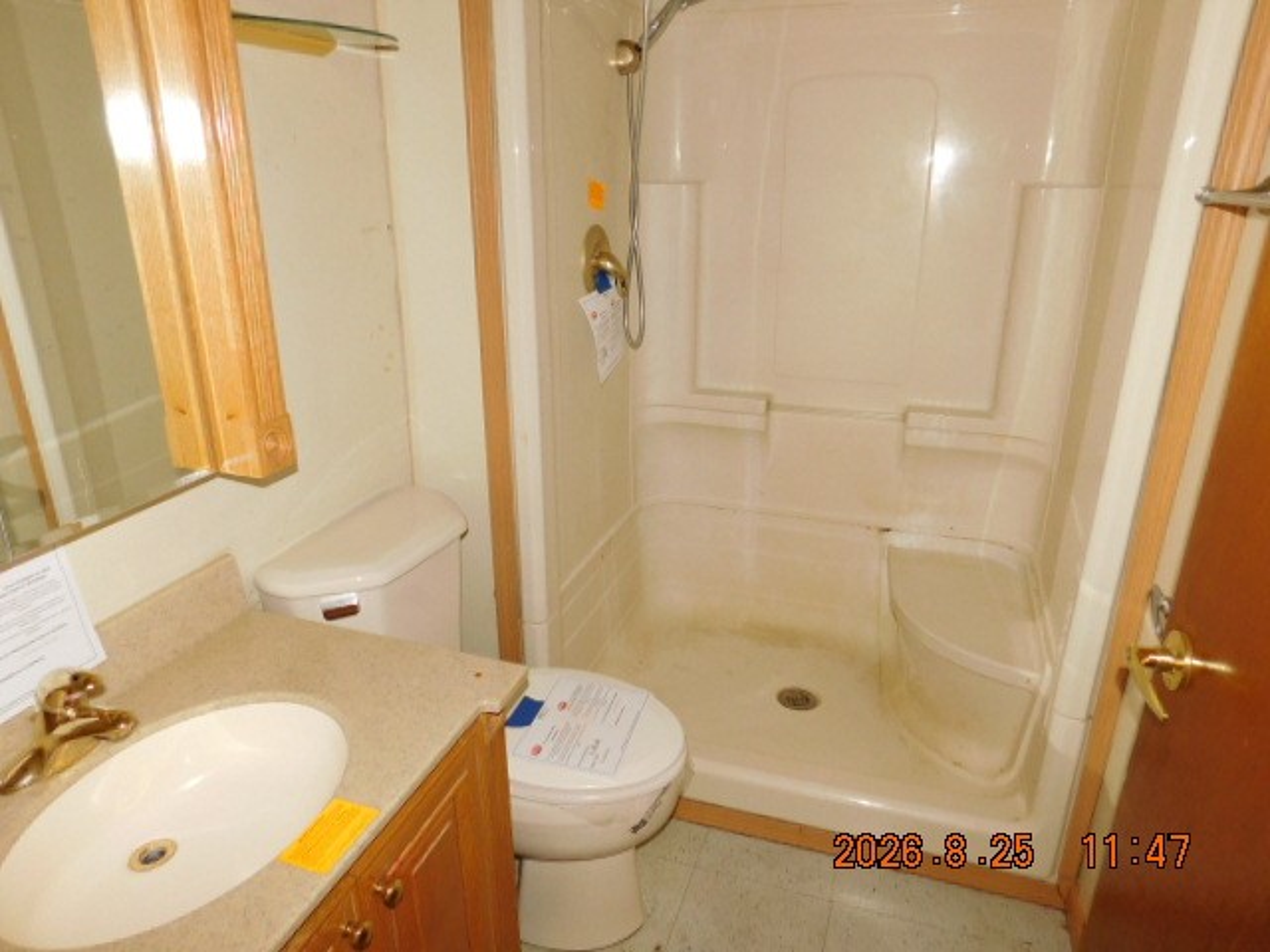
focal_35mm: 23
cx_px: 635
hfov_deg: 73.9
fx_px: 844
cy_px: 476
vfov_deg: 58.9
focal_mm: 4
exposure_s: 1/30
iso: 200
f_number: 3
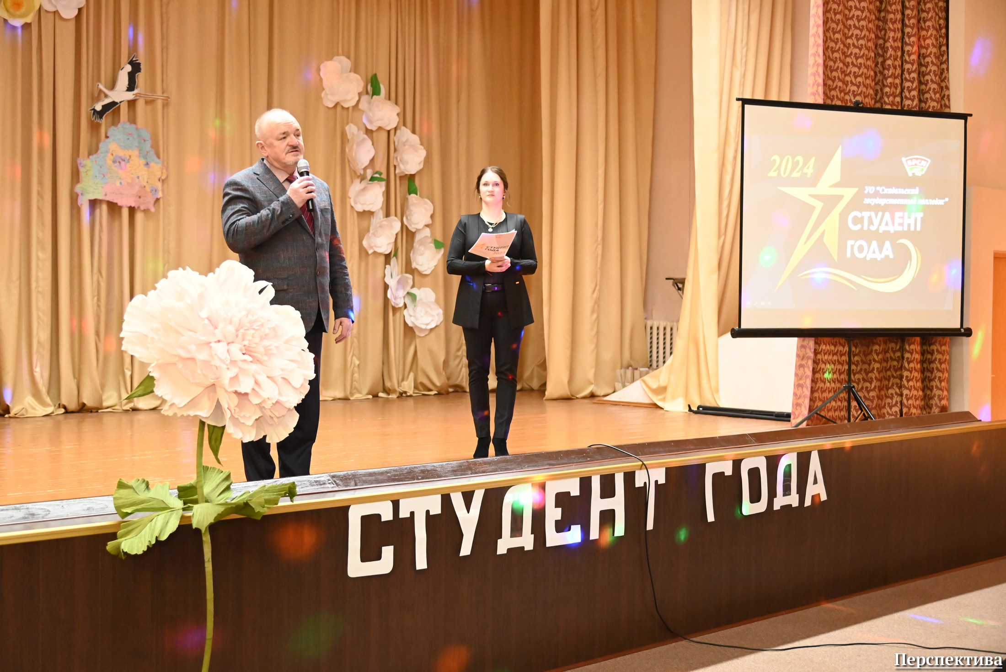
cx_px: 503
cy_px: 336
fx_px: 1230
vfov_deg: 30.5
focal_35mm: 44
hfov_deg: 44.5
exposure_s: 1/60
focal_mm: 44
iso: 6400
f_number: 4
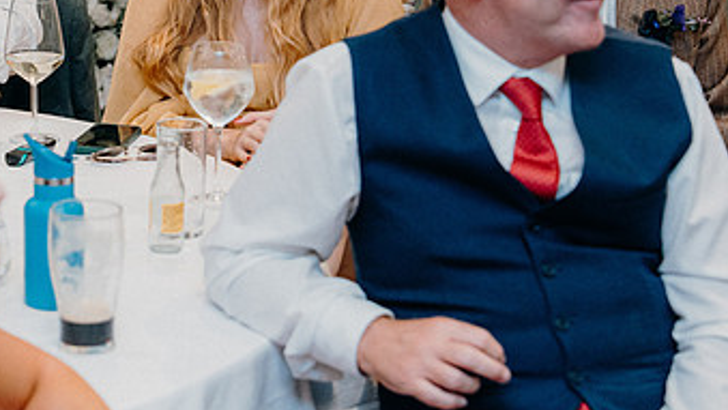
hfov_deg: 17.4
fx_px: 2356
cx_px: 131
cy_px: 74
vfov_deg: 9.9
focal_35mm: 122
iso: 2500
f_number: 3.5
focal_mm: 68
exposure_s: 1/160
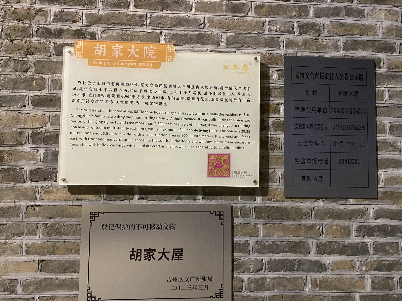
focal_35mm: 26
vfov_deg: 53.1
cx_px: 201
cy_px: 150
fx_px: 302
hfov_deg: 67.3
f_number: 1.8
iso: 500
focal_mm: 4.25
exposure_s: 1/25
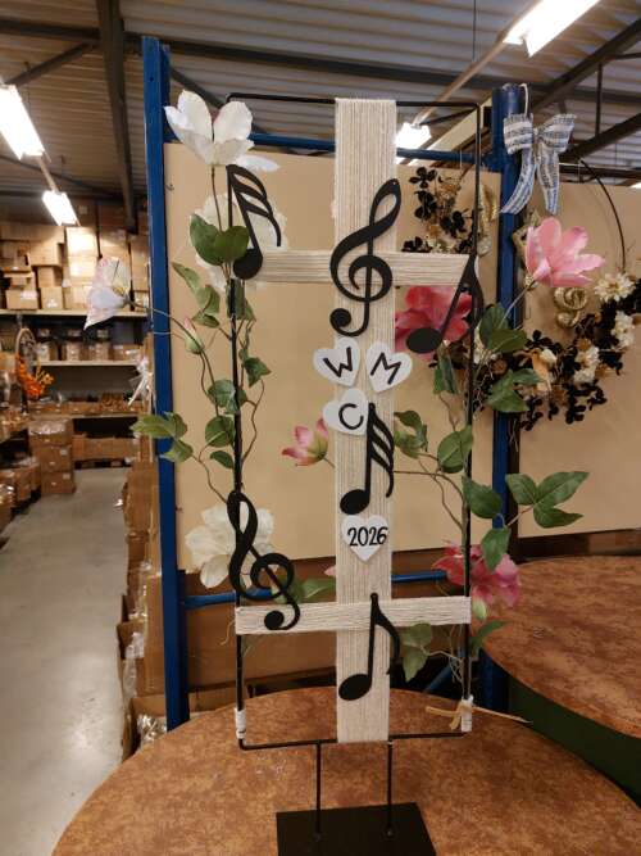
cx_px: 320
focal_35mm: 24
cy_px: 428
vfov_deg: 71.6
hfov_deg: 56.8
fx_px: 593
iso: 320
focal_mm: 5.23
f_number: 1.8
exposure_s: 1/50
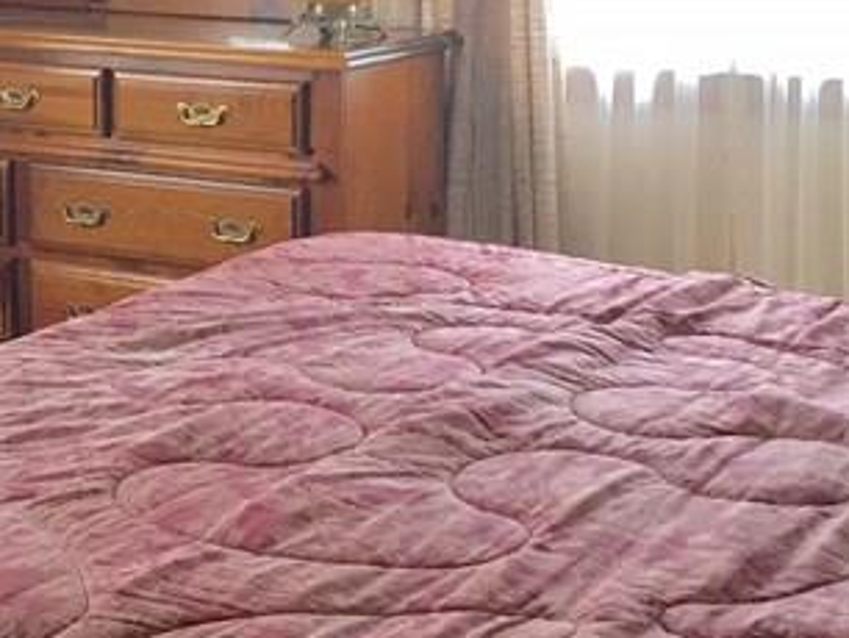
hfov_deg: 20.0
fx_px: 2381
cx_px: 155
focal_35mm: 97
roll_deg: +0.8
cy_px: 125
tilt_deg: -9.5
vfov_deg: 15.2
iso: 125
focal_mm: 4.15
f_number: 2.2
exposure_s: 1/30
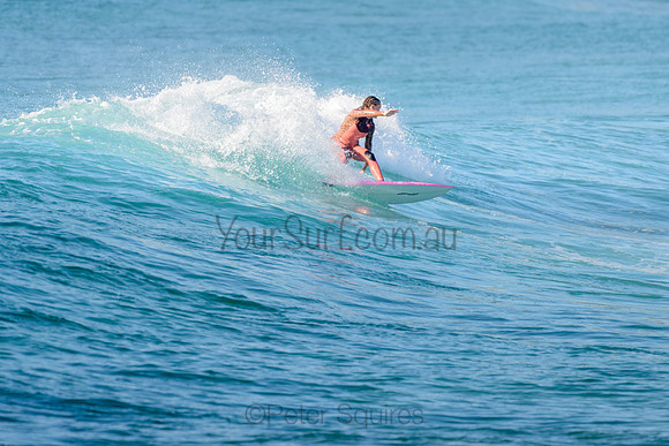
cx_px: 325
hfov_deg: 3.4
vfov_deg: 2.2
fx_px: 11380
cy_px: 181
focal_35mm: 612
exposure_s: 1/2000
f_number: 5.6
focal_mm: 500
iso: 720
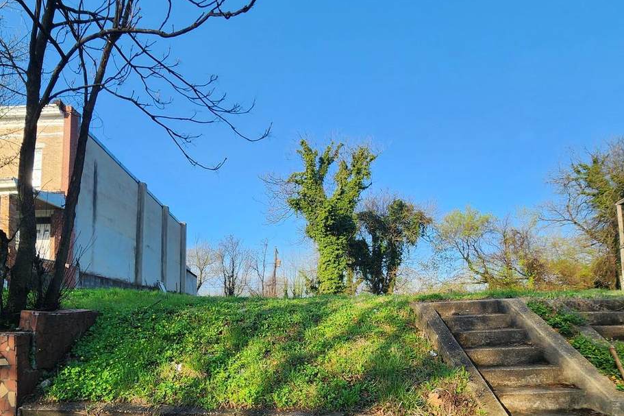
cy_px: 282
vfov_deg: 62.7
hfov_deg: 86.2
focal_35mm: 19
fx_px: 329
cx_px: 262
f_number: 2.2
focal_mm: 2.2
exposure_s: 1/754
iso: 50
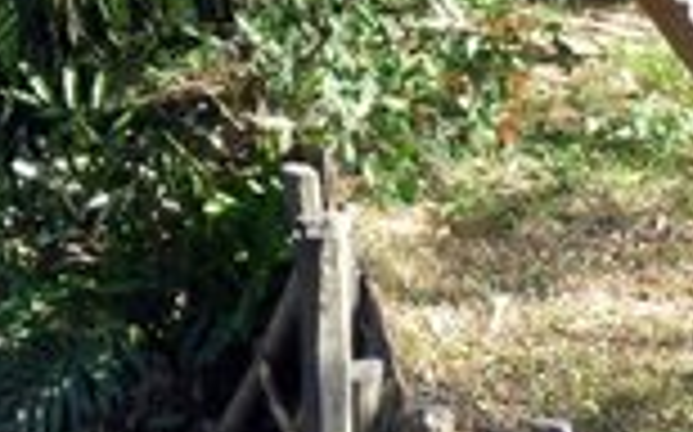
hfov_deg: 18.9
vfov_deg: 11.9
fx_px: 1944
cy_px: -284
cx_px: -180
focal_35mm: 103
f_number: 3.3
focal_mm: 4.5
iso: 80
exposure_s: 1/100
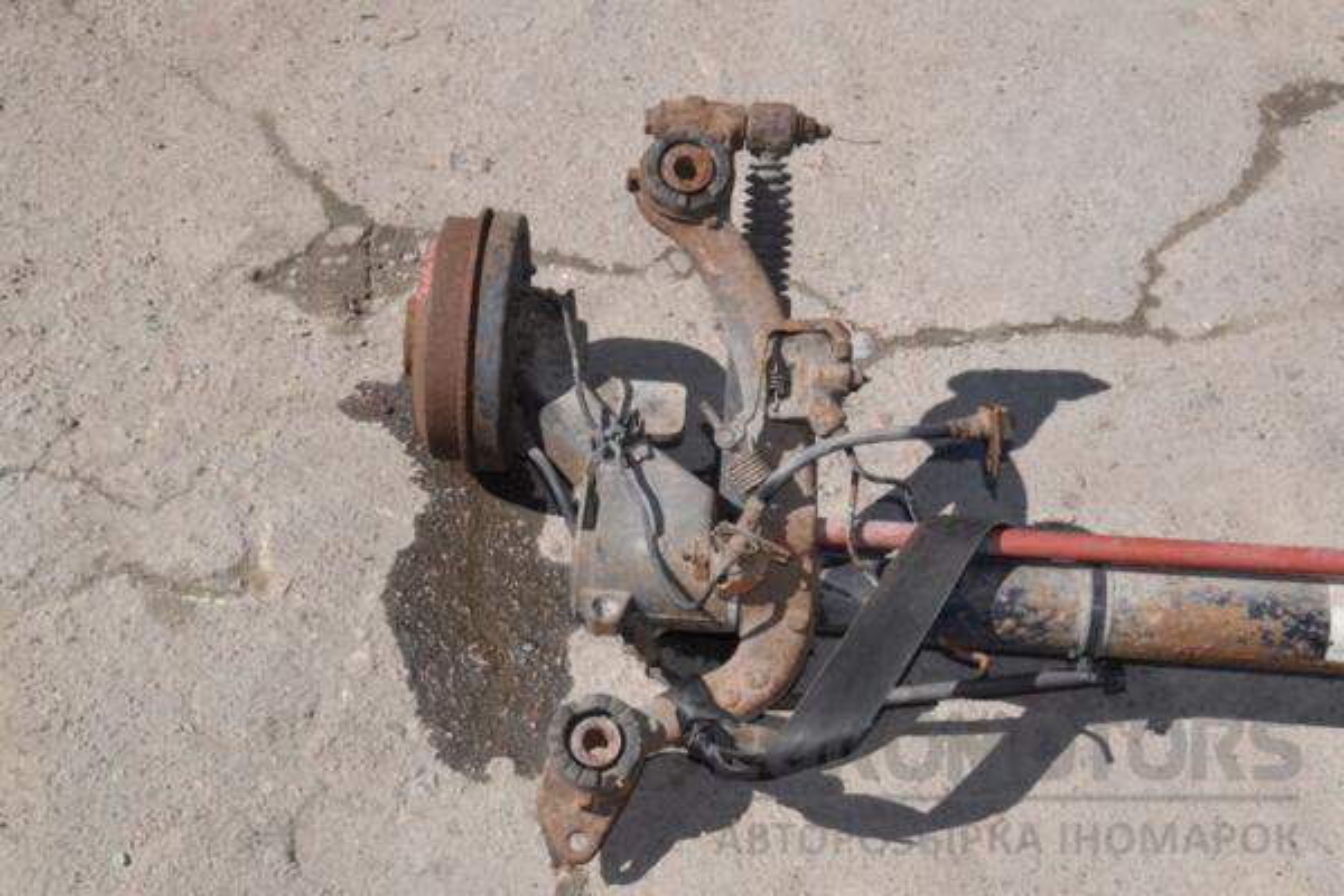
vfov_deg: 22.6
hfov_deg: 33.4
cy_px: 448
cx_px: 672
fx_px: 2240
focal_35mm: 60
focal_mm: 40
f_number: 25
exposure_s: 1/200
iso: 800
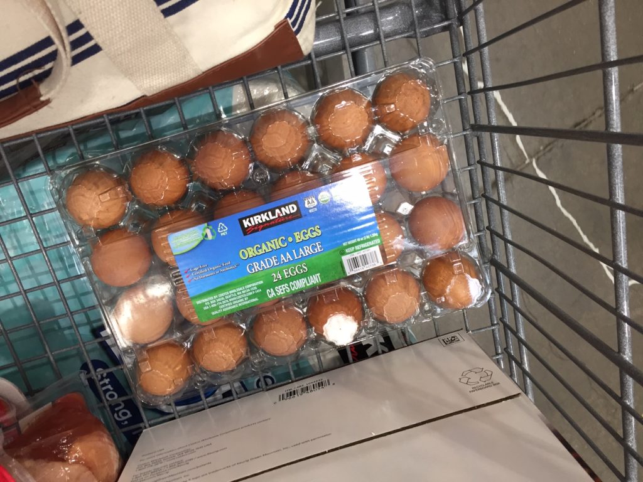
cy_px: 241
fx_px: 539
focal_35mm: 29
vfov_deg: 48.2
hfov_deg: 61.7
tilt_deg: -71.4
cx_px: 322
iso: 40
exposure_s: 1/30
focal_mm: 4.15
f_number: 2.2
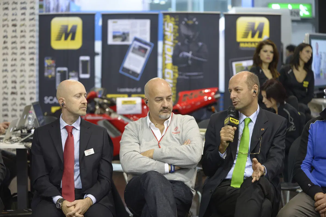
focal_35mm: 80
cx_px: 163
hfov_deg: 25.4
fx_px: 724
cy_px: 108
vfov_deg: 17.0
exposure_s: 1/160
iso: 1250
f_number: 3.2
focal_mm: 80
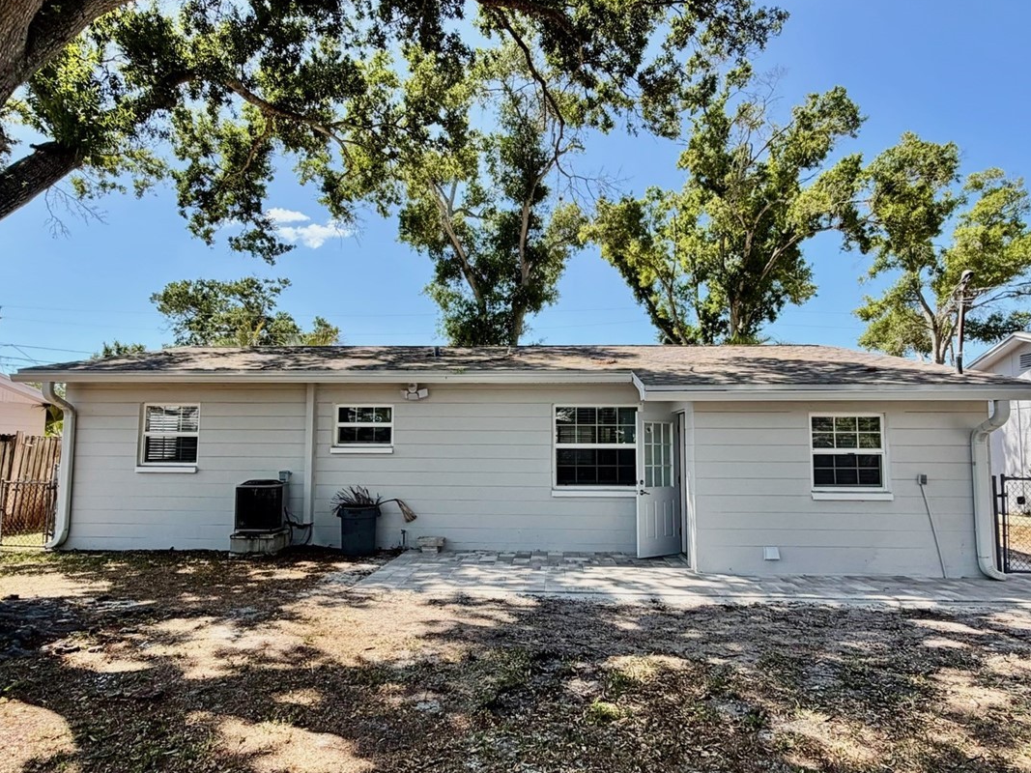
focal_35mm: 21
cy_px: 395
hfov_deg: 79.0
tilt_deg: +5.8
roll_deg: -0.4
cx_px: 525
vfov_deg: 63.4
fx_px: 625
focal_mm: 2.22
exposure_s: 1/701
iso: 40
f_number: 2.2
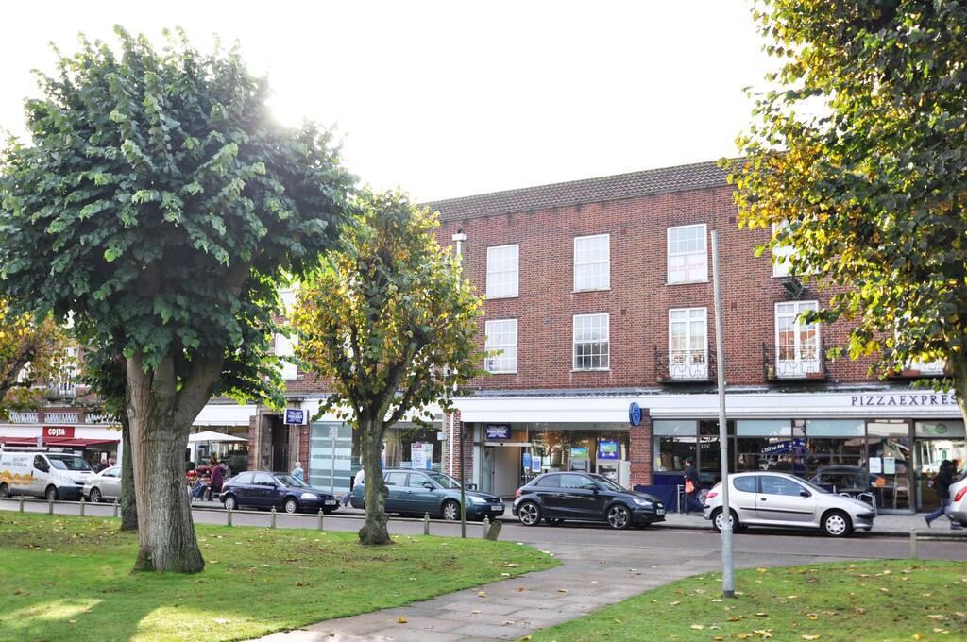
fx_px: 845
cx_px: 484
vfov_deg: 41.6
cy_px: 321
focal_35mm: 32
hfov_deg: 59.6
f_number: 5.6
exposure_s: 1/125
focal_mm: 21
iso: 200
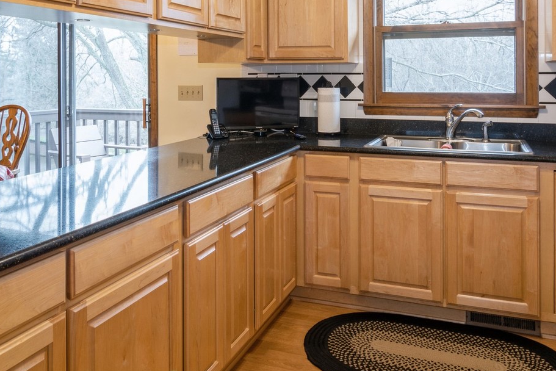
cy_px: 92
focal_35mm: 32
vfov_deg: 40.0
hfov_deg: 58.7
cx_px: 285
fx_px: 494
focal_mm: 12
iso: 100
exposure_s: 1
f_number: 9
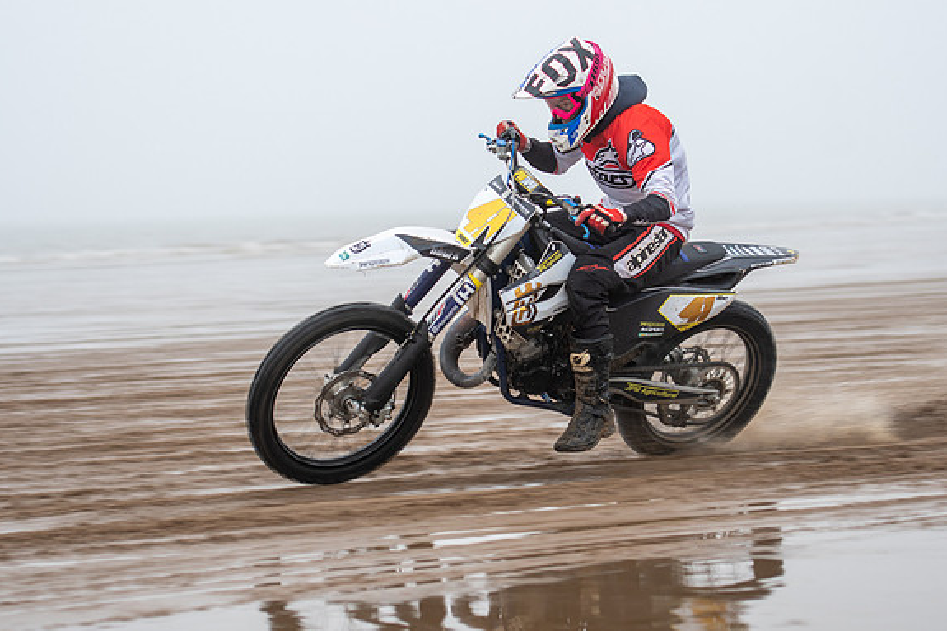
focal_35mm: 106
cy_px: 316
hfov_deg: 19.3
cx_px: 473
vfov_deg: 12.9
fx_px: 2787
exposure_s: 1/400
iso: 200
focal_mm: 70
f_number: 3.2
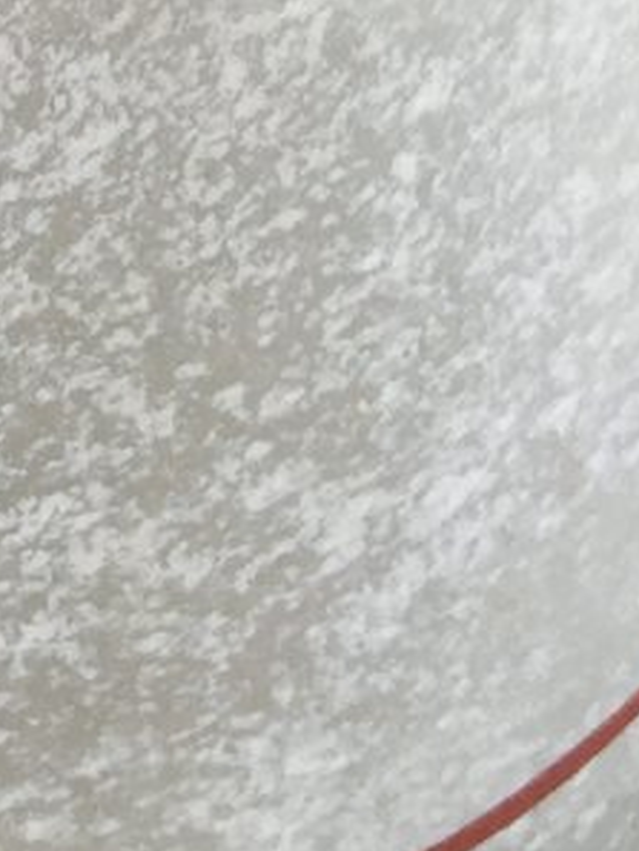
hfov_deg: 12.1
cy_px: -398
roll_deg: +0.3
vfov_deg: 15.6
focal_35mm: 117
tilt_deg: -20.3
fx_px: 2878
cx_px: -287
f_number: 2.2
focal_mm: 4.15
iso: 50
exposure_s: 1/33
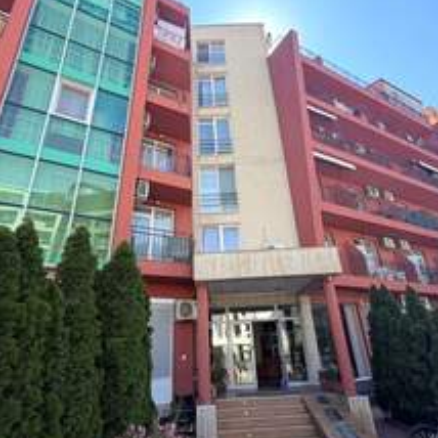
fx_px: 315
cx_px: 221
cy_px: 202
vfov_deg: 69.5
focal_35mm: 22
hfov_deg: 69.6
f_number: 2.2
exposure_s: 1/579
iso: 40
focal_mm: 2.22
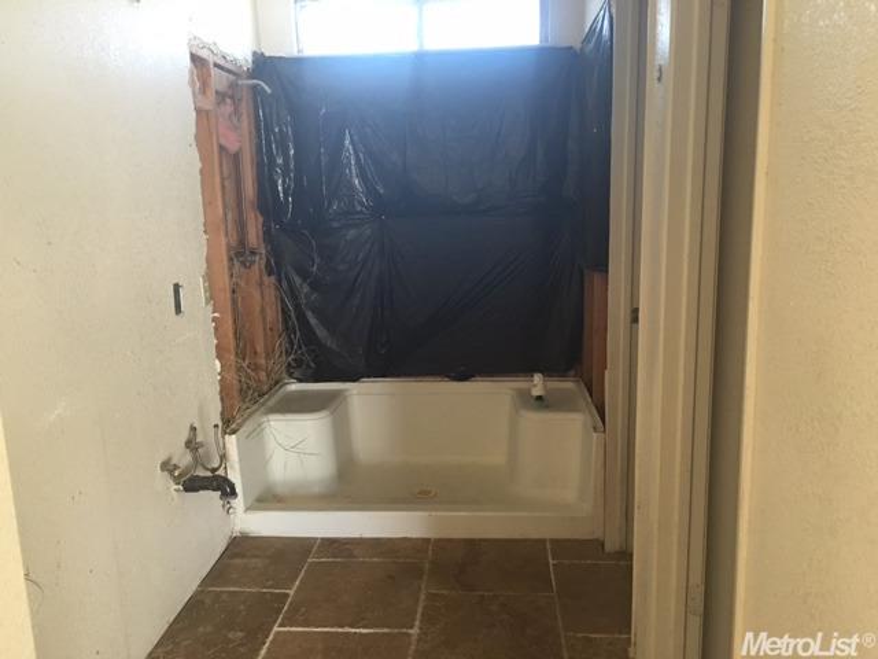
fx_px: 736
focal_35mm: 29
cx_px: 439
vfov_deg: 48.2
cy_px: 330
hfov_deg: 61.7
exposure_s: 1/15
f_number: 2.2
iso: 64
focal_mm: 4.15
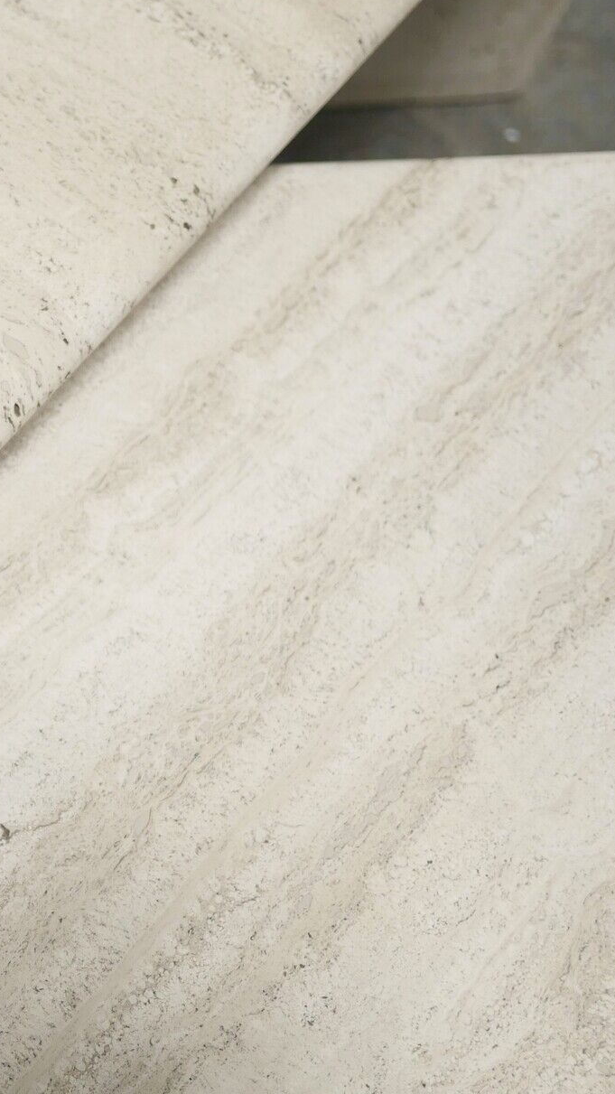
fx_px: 2088
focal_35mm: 72
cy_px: 522
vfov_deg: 29.4
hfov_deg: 16.0
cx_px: -144
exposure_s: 1/60
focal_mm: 20
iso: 800
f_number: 1.7
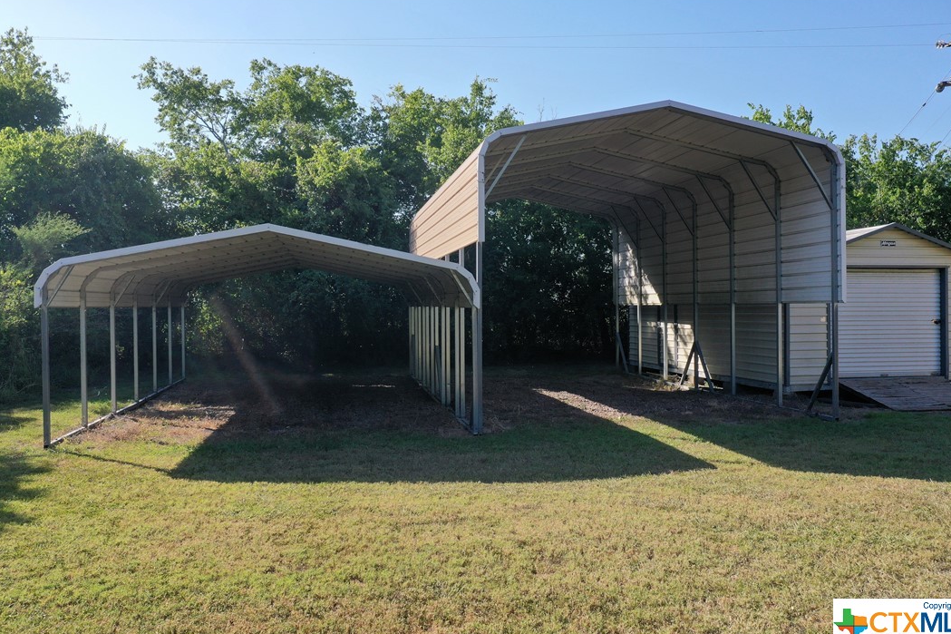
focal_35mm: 29
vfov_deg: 44.9
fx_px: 766
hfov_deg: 63.7
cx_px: 477
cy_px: 317
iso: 100
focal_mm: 10.26
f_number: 5.6
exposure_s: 1/400
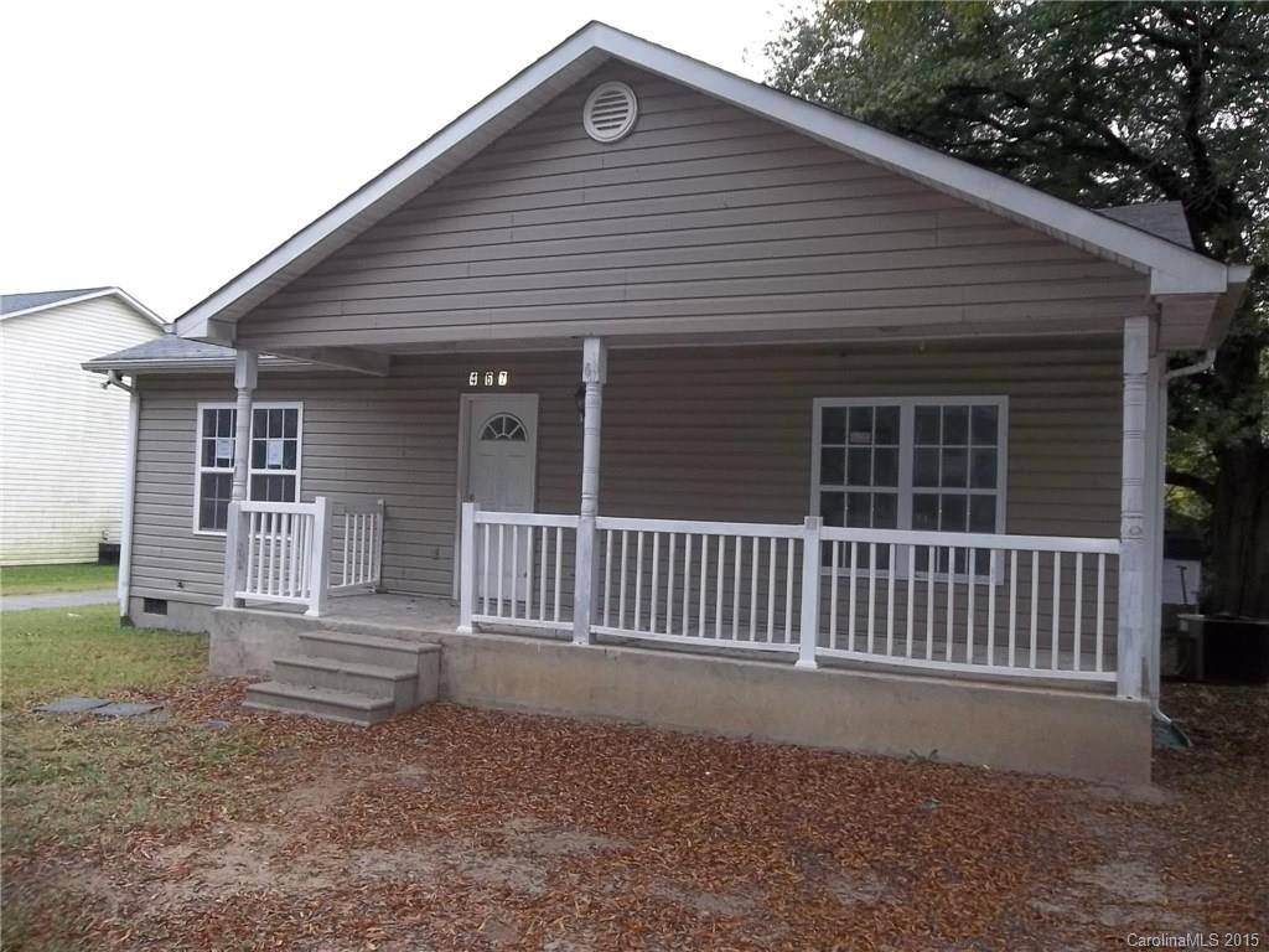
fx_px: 990
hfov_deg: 65.3
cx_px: 634
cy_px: 476
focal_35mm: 27
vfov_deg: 51.4
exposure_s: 1/50
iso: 160
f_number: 3.5
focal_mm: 4.9
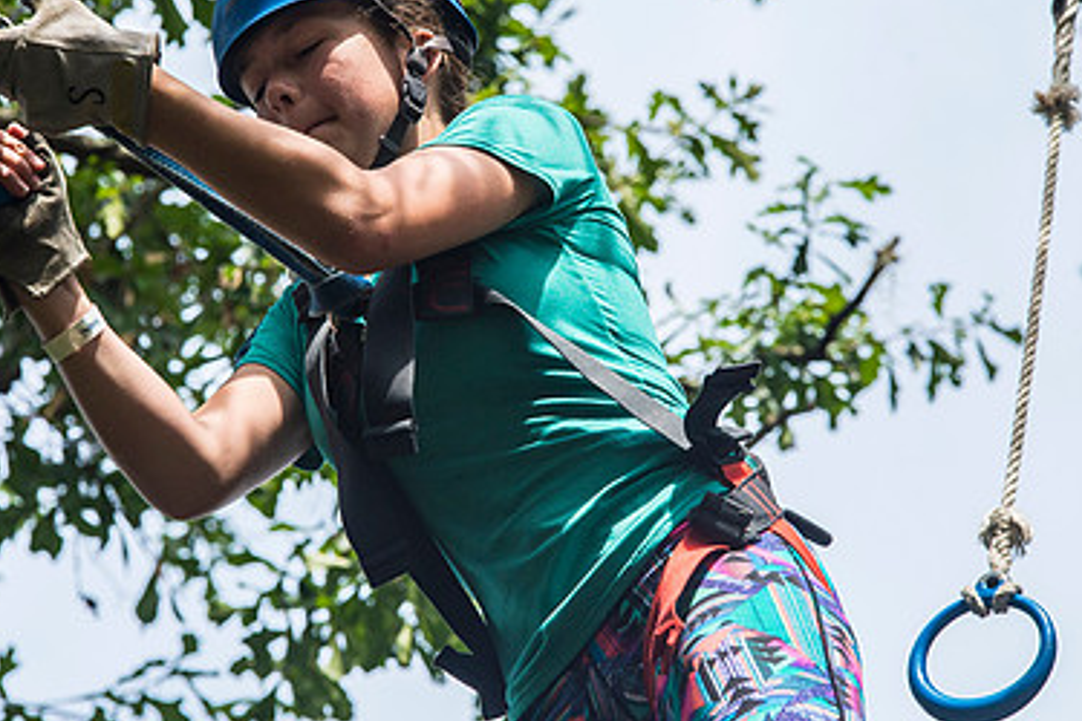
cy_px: 333
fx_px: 9286
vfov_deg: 4.4
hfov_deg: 6.7
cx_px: 514
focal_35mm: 309
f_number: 8
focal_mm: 200
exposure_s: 1/1600
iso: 1250
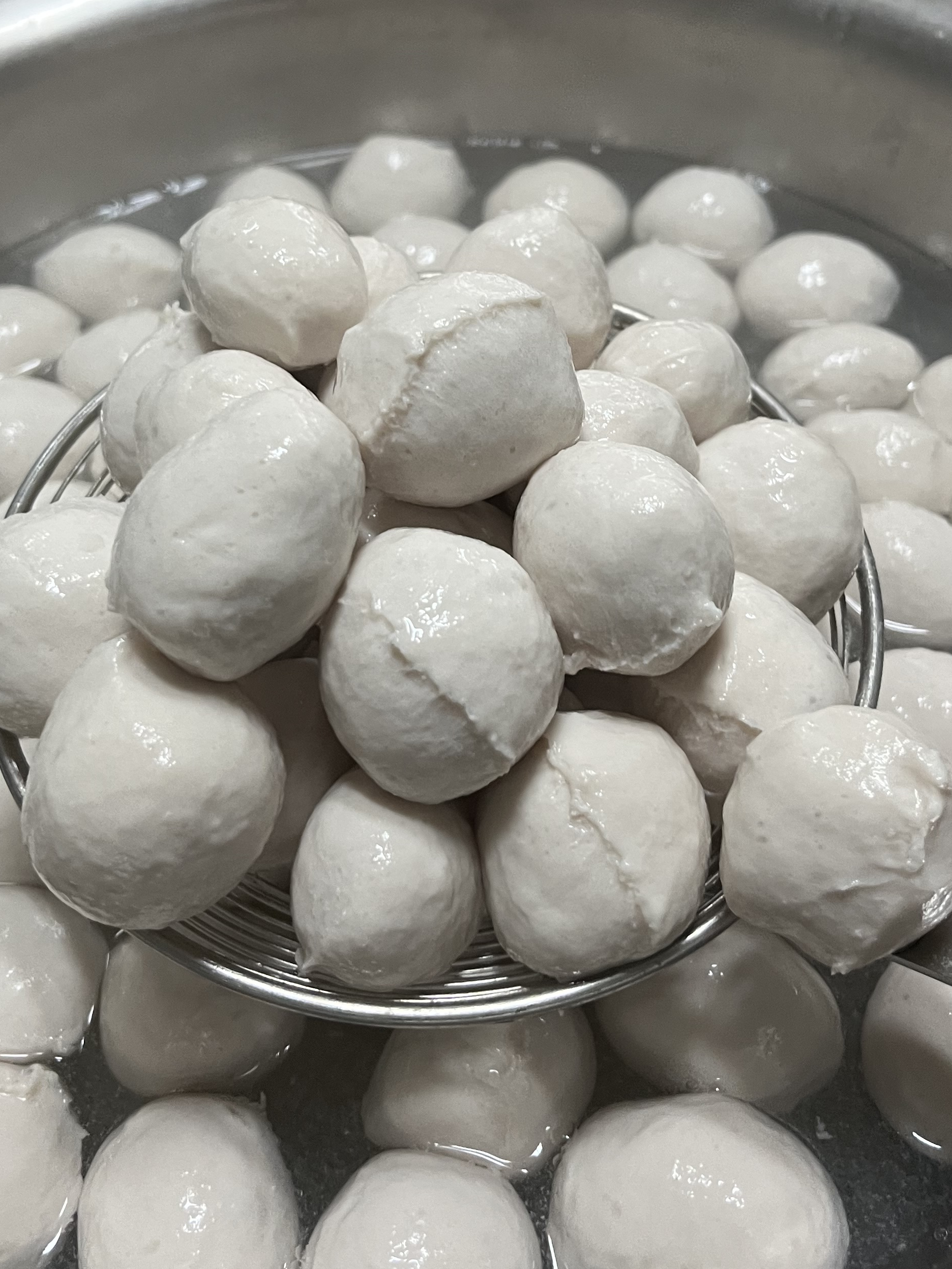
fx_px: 1540
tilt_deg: -42.2
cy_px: 398
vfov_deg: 44.0
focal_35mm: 42
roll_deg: +5.5
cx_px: 473
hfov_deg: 34.3
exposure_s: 1/50
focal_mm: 5.1
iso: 200
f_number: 1.6
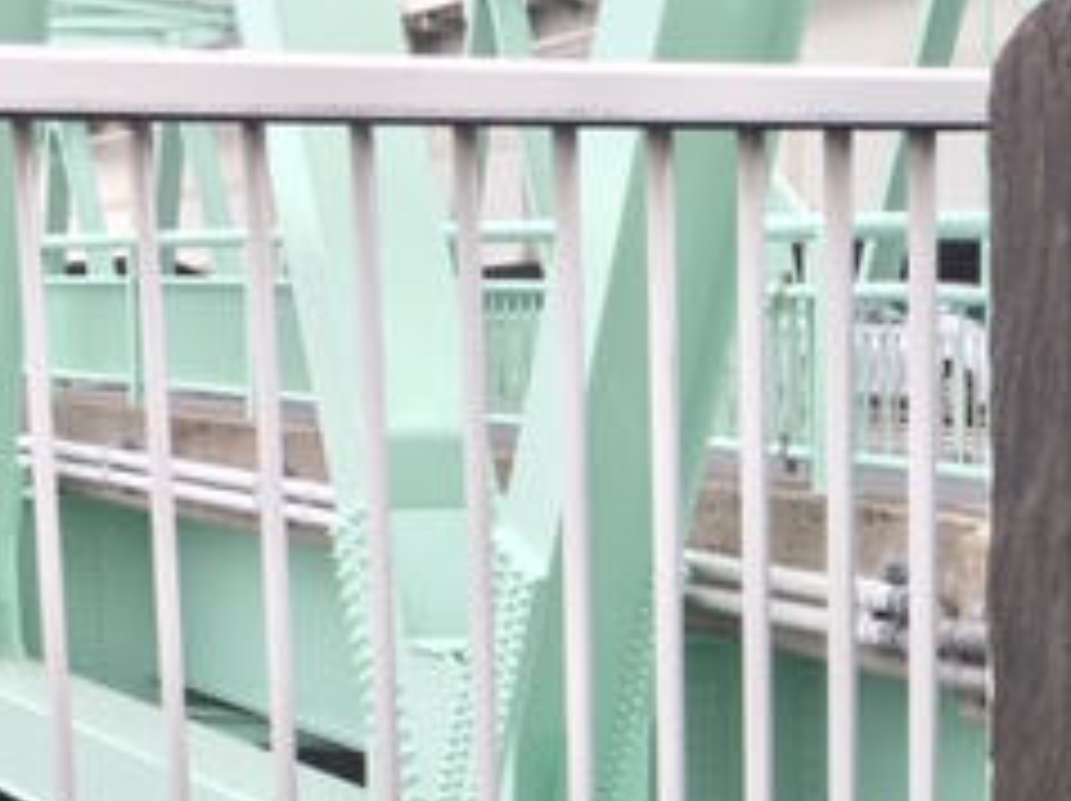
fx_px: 2411
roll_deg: -0.5
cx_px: 936
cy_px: 788
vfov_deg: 18.4
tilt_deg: -8.6
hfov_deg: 24.4
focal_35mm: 78
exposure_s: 1/120
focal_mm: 4.15
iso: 32
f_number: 2.2
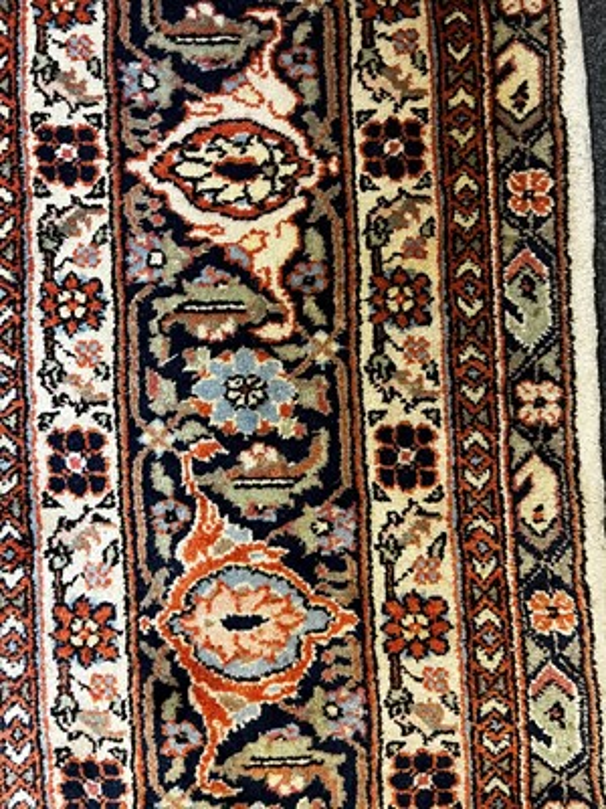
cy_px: 404
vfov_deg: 67.3
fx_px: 607
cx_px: 303
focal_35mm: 26
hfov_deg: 53.1
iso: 320
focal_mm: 5.1
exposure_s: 1/50
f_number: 1.6
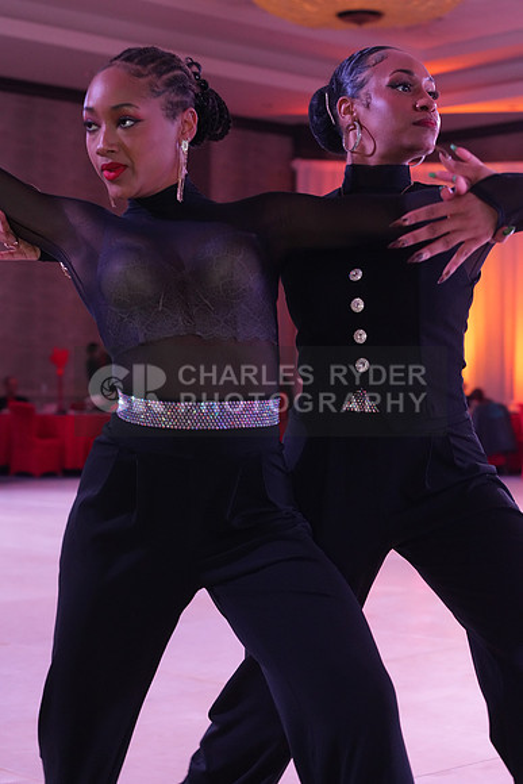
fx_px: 1524
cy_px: 392
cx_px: 262
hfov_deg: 19.5
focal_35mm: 70
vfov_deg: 28.8
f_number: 5.6
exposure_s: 1/200
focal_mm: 70
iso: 3200
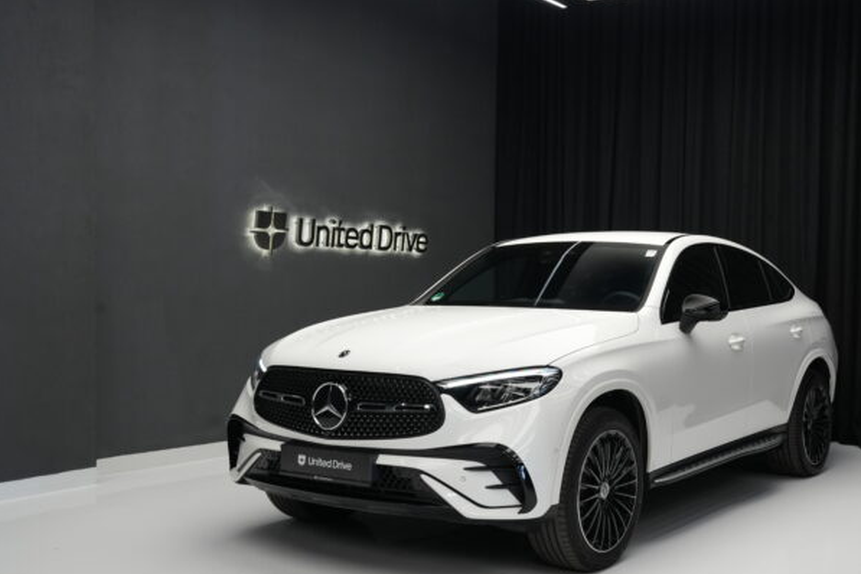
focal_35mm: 45
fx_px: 1076
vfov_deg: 29.8
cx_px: 547
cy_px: 319
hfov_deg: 43.2
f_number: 7.1
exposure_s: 1/40
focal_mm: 35
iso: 1600
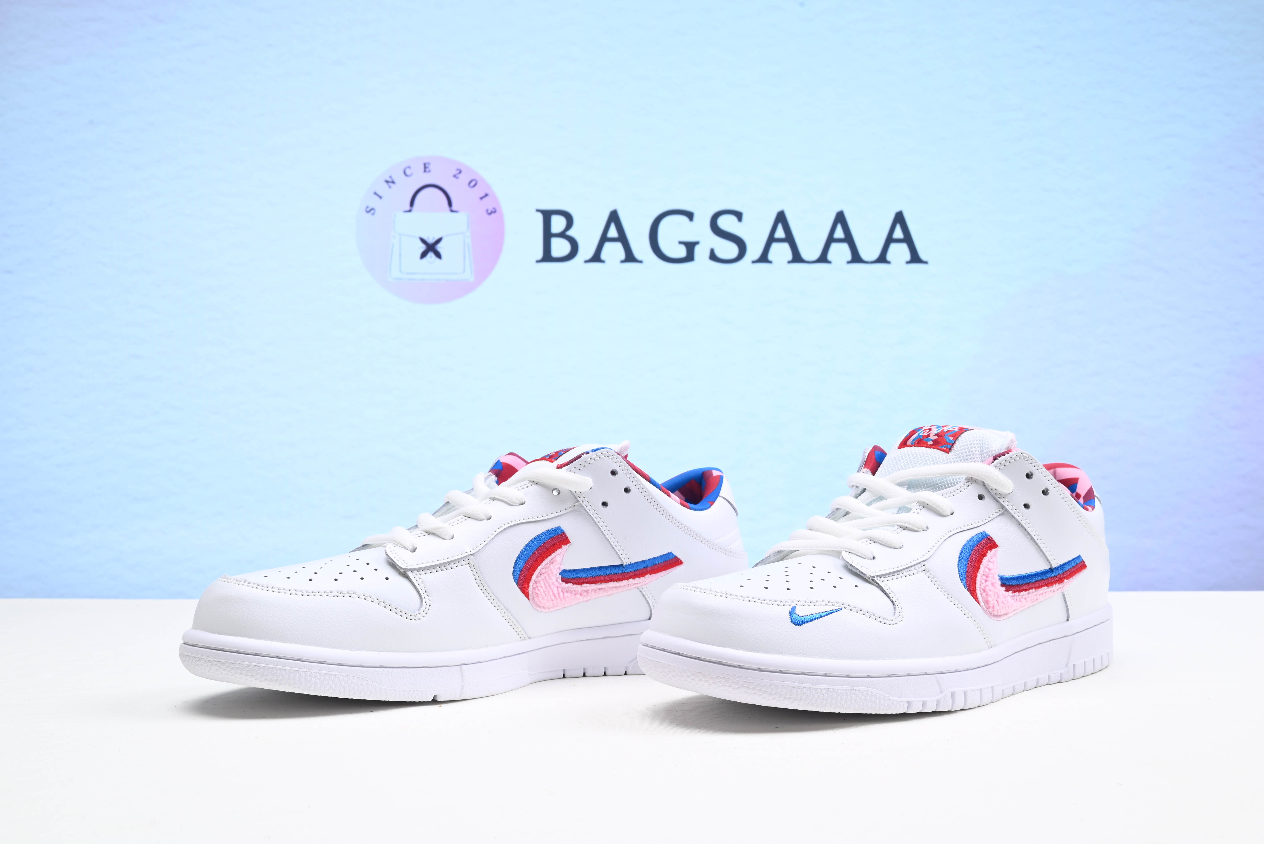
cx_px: 632
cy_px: 422
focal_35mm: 39
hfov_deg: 49.5
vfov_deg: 34.2
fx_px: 1370
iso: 100
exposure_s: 1/2
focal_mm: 39
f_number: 16
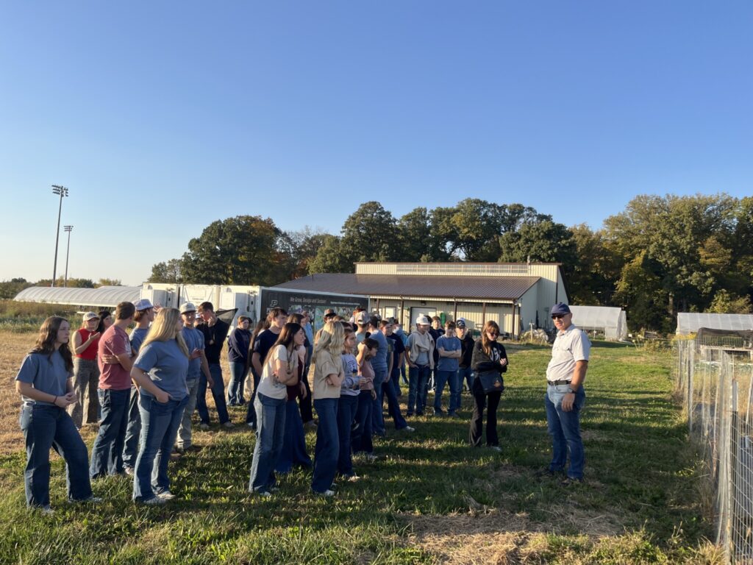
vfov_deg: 53.1
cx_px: 376
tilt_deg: +2.7
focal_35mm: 26
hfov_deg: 67.3
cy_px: 282
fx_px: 566
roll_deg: -2.9
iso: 50
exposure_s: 1/1862
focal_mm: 5.1
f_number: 1.6
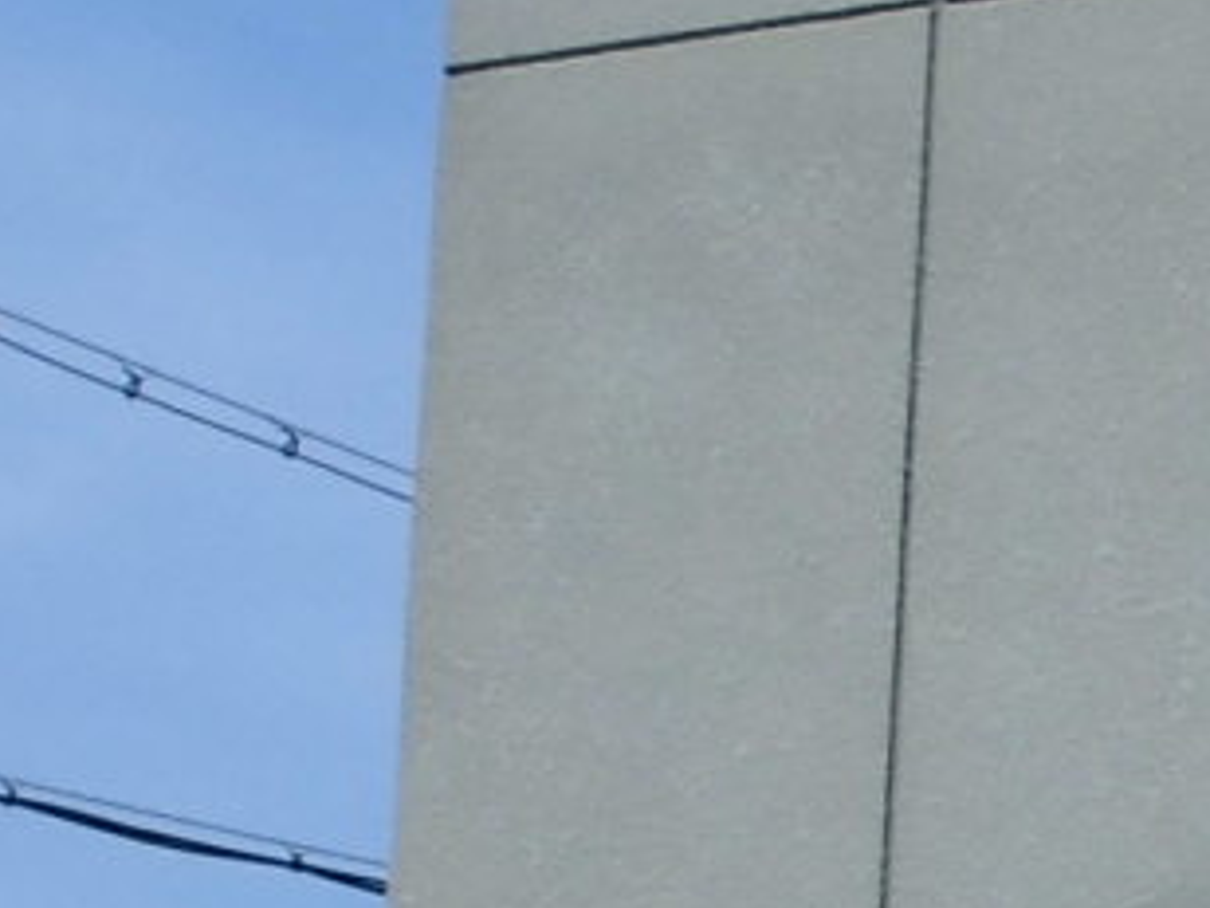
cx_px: 2601
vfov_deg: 5.8
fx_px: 8844
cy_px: 1274
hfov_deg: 7.5
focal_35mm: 253
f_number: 4.2
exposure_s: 1/800
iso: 100
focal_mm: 6.9
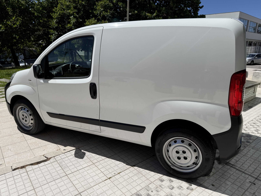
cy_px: 98
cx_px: 130
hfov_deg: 71.6
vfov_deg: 56.8
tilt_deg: -15.9
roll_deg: -1.5
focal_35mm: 24
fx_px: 181
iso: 80
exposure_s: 1/10309
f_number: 1.78
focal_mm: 6.76
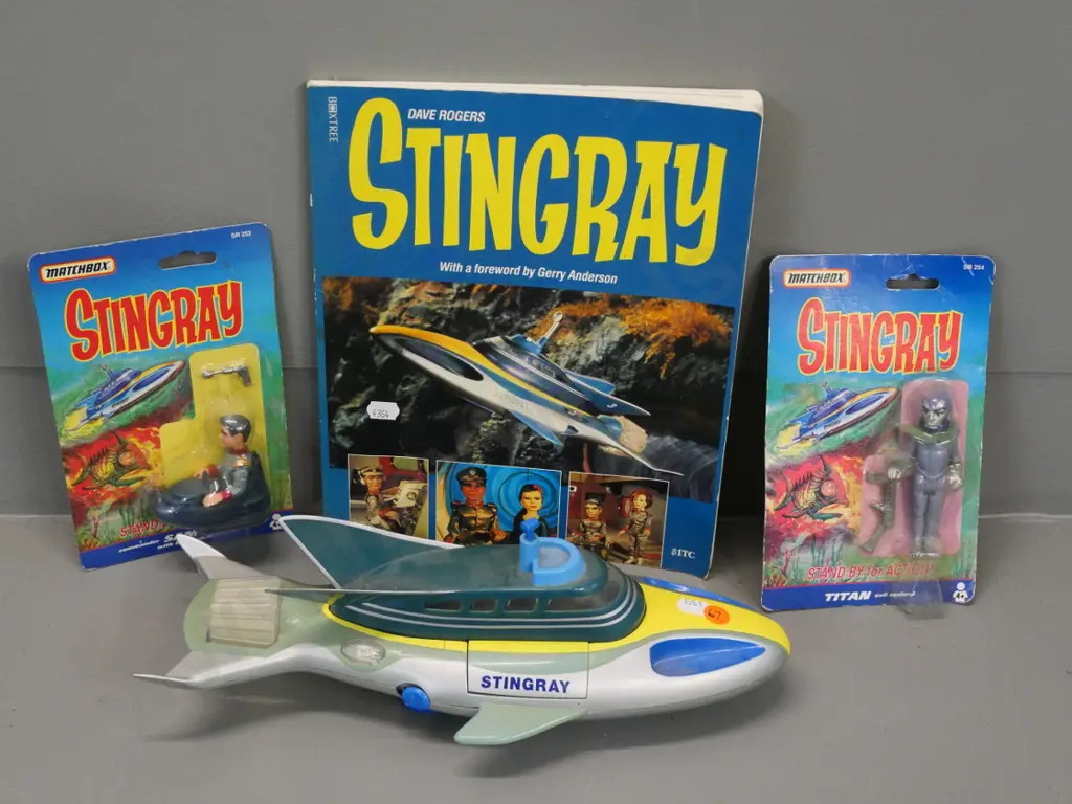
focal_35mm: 50
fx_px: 1548
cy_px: 402
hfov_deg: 38.2
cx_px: 536
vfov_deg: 29.1
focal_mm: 25
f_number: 5
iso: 3200
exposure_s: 1/125
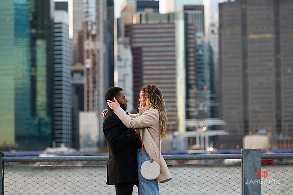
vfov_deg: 11.4
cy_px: 98
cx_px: 146
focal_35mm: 120
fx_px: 976
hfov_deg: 17.1
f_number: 3.2
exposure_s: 1/320
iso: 200
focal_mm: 120
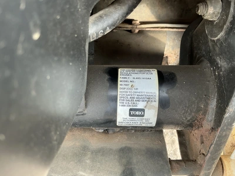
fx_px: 190
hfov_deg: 63.4
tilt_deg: -71.0
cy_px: 88
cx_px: 118
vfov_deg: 49.7
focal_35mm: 28
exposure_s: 1/108
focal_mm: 3
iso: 64
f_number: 1.8
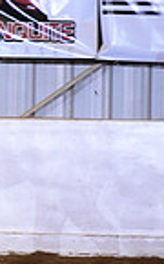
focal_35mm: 818
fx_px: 5879
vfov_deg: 2.6
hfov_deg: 1.6
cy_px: 112
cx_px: -343
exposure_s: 1/200
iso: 2500
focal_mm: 200
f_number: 4
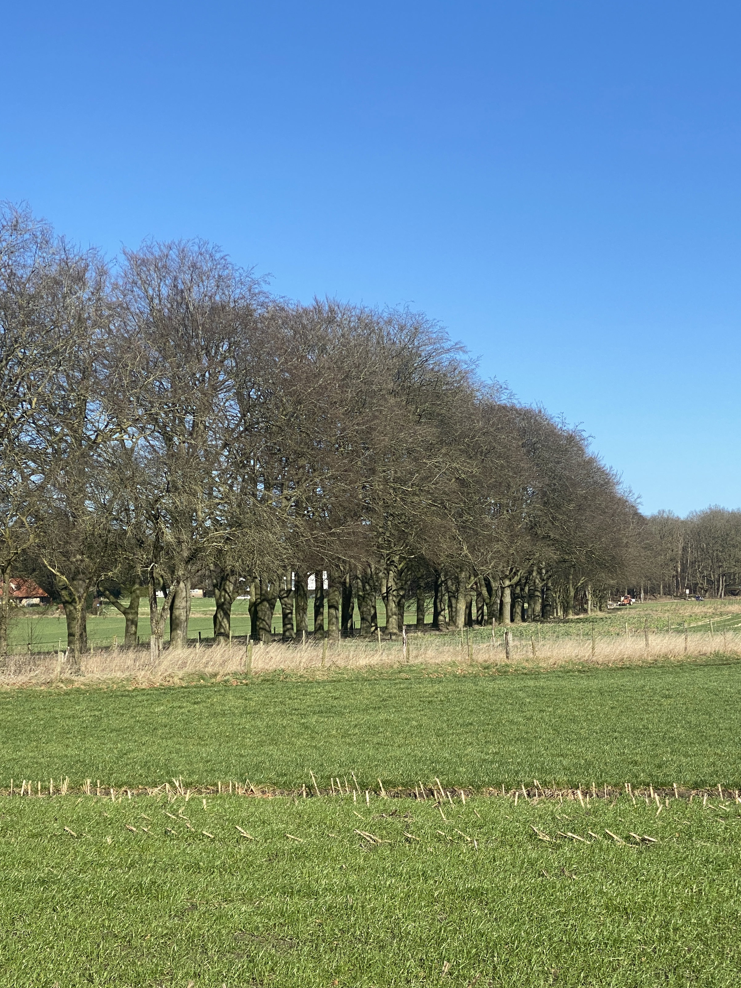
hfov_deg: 22.6
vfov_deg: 29.8
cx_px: 430
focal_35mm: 65
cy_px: 482
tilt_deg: +6.0
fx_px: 1855
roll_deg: +1.9
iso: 20
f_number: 2
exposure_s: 1/1410
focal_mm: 6
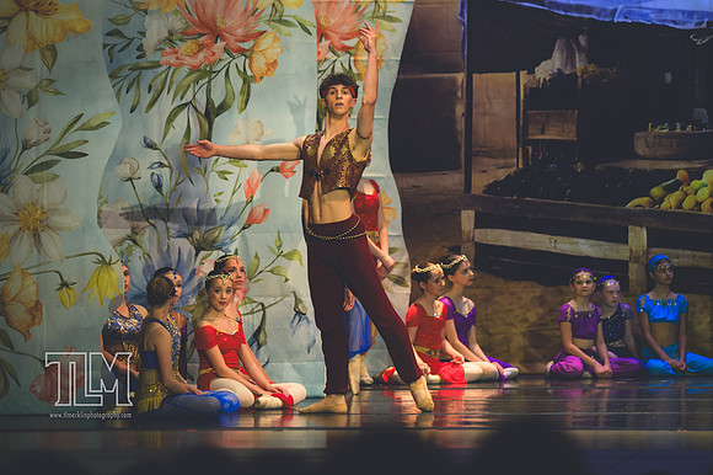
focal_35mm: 255
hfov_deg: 8.1
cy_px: 238
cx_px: 356
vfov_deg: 5.4
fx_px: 5047
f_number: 2.8
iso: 1600
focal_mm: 170
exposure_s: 1/500
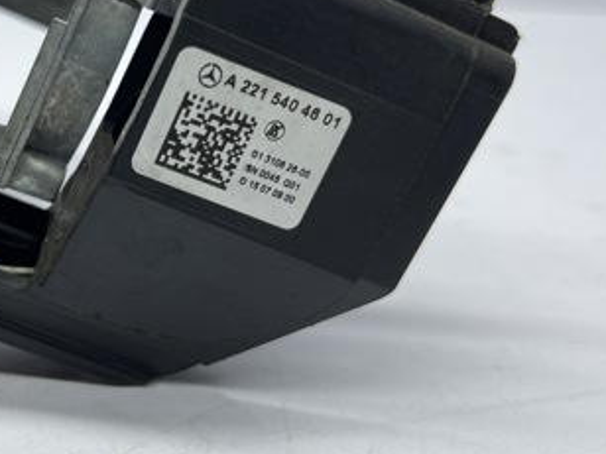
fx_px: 910
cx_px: 96
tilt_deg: -20.5
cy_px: 147
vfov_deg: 27.8
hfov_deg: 35.3
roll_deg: +1.2
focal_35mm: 52
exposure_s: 1/270
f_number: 1.6
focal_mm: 5.1
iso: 32
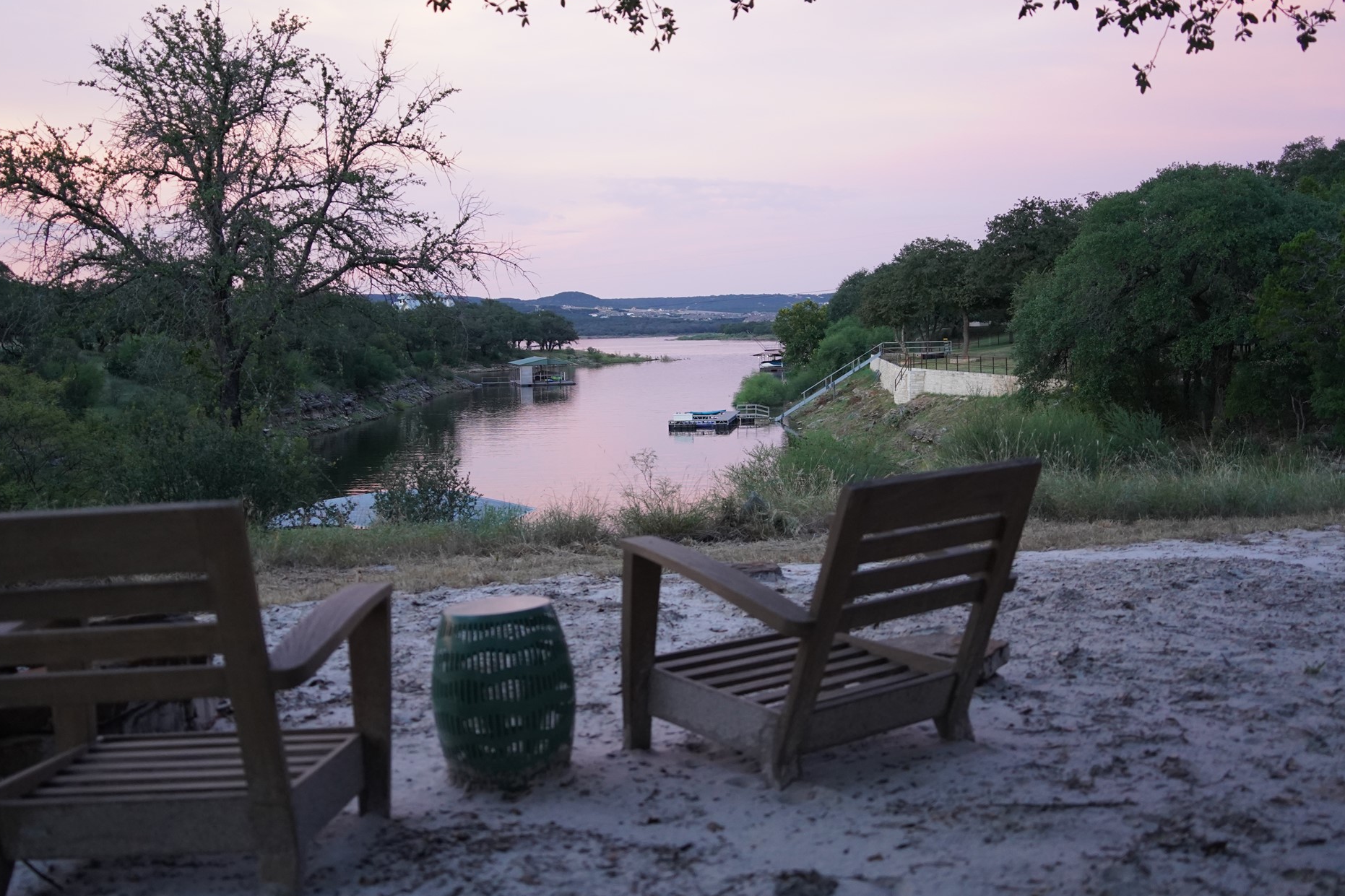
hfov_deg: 54.4
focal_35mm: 35
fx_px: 1307
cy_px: 378
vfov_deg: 37.8
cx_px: 635
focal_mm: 30
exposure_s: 1/160
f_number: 2.8
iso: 2000
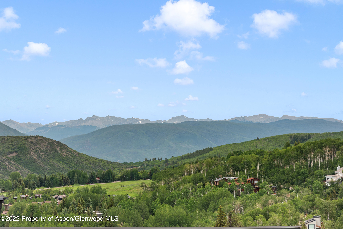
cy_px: 114
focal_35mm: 98
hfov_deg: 20.8
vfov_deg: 14.0
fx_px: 934
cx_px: 172
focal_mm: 98
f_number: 7.1
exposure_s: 1/125
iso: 100
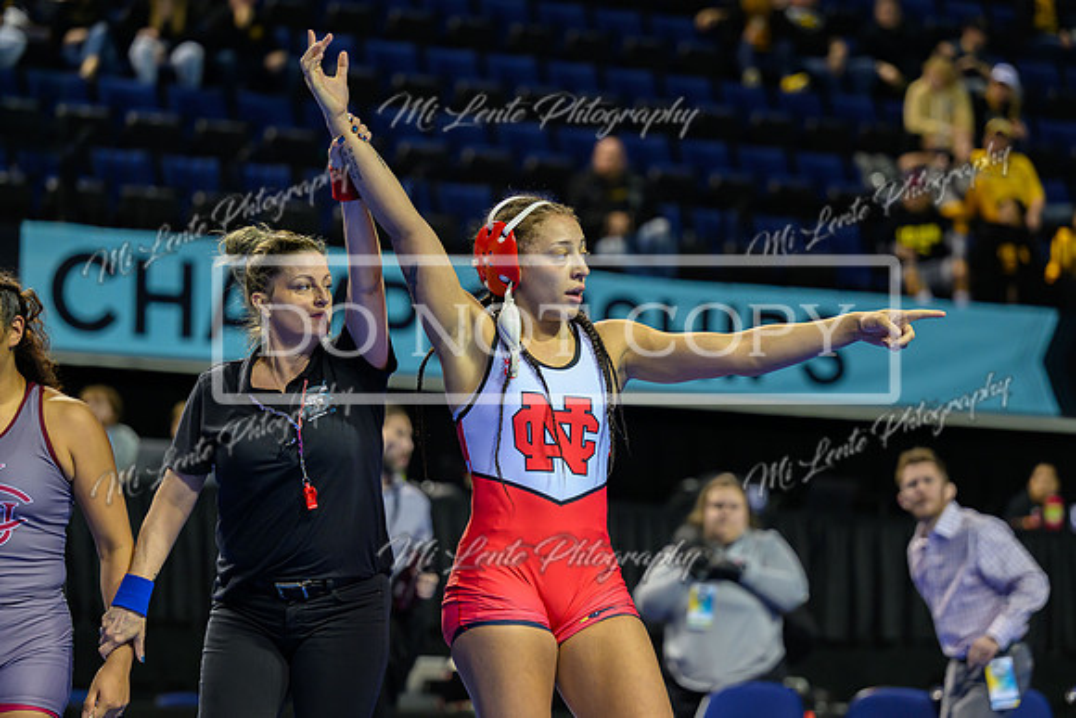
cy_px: 366
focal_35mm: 144
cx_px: 535
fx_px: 4313
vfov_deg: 9.5
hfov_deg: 14.2
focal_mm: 120
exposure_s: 1/800
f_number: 2.8
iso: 2500
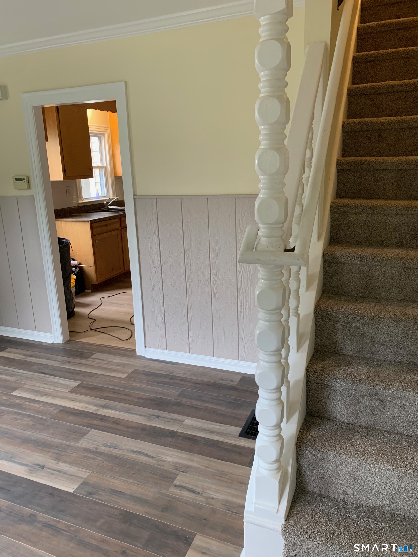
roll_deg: +1.7
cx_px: 209
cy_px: 278
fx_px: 419
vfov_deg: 67.3
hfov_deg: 53.1
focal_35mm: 26
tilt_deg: -14.5
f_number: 1.8
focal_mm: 4.25
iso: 125
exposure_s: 1/60
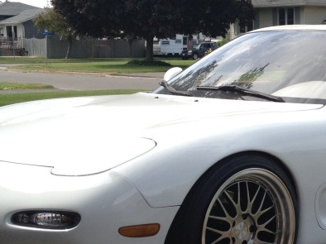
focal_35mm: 91
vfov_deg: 16.2
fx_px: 856
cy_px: 160
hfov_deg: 21.2
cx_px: 270
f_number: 2.4
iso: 80
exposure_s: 1/1284
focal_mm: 4.3
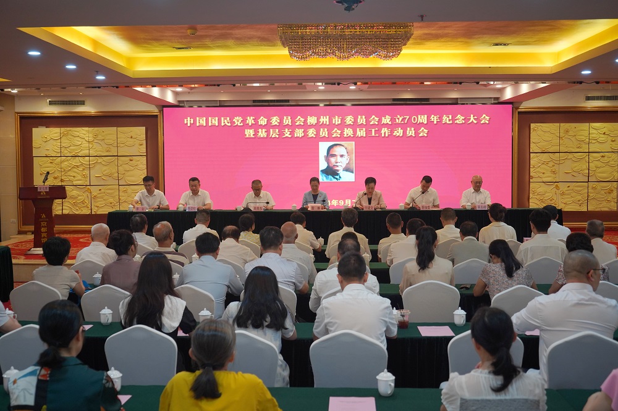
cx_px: 309
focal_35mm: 41
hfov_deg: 47.4
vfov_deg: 32.6
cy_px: 206
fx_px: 704
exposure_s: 1/160
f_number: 4
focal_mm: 41
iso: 1250
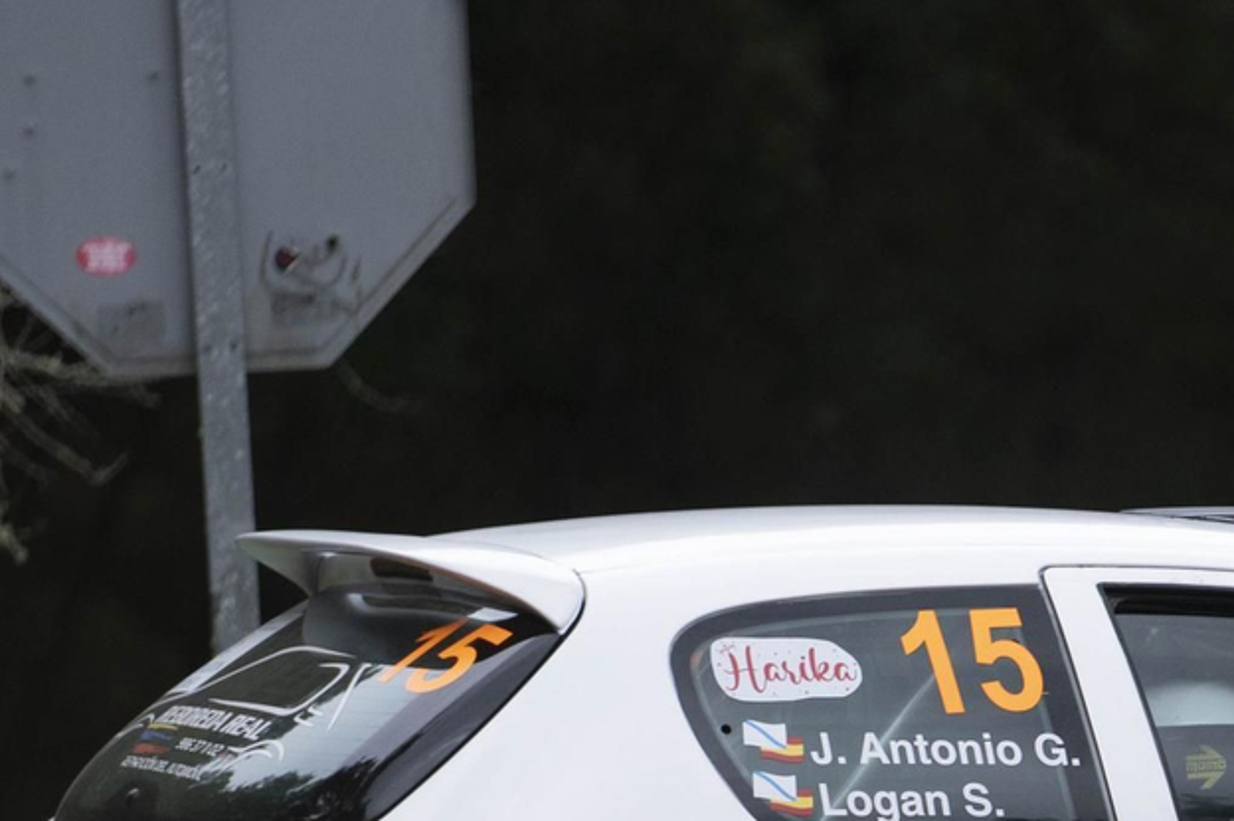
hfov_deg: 4.0
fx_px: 17570
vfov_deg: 2.7
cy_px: 988
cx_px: 1153
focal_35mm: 513
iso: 1600
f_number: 3.2
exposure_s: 1/1600
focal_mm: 200
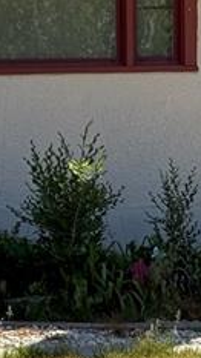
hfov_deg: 5.1
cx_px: -350
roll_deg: +0.6
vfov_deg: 9.4
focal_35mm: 230
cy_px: 170
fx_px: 2180
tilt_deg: -0.4
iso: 100
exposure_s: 1/2976
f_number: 1.78
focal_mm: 6.76
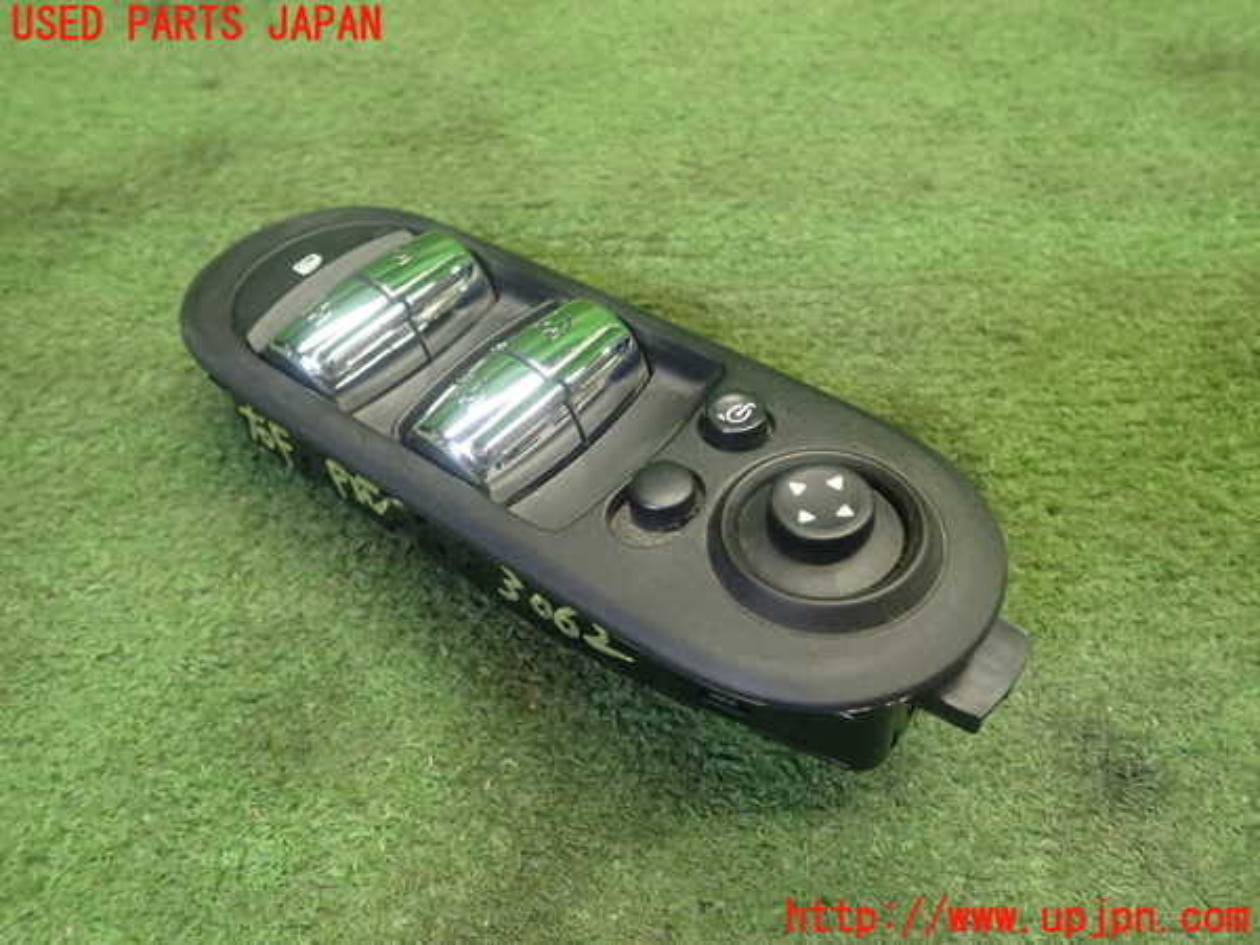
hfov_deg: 60.0
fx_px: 1092
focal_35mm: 30
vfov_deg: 46.8
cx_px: 630
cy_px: 472
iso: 200
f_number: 2.3
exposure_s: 1/30
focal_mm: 5.4
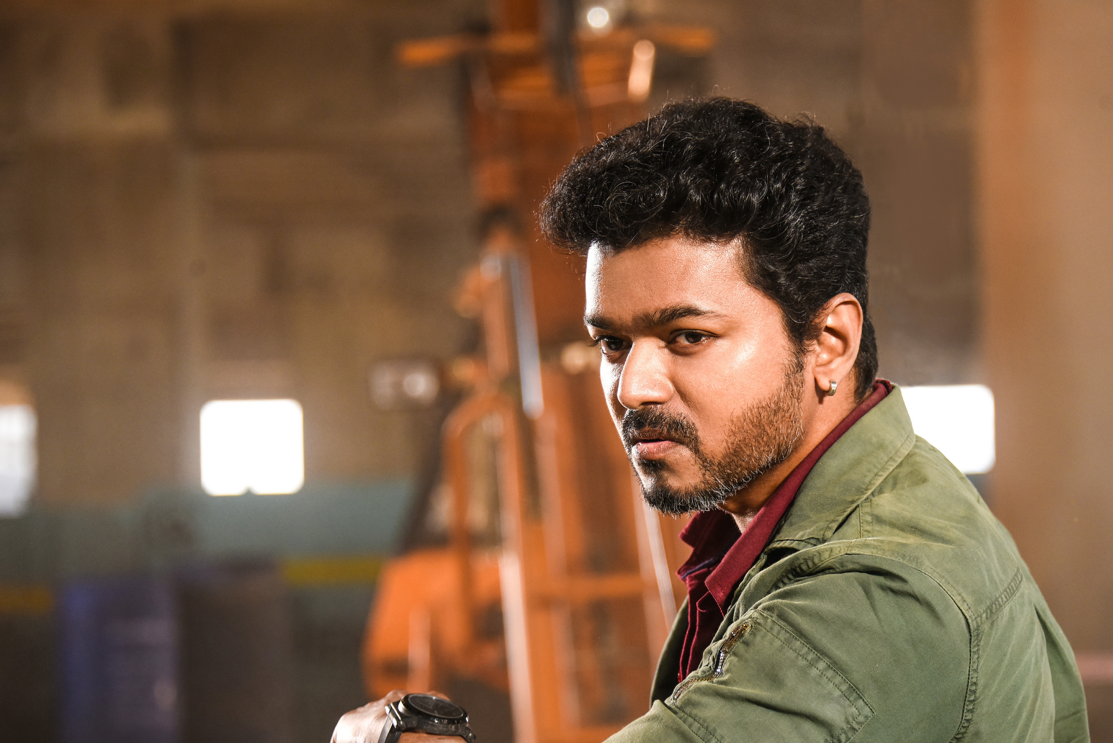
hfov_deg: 12.4
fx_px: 5103
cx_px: 671
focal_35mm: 165
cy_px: 490
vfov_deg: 8.3
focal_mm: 122
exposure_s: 1/500
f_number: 5.6
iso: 800
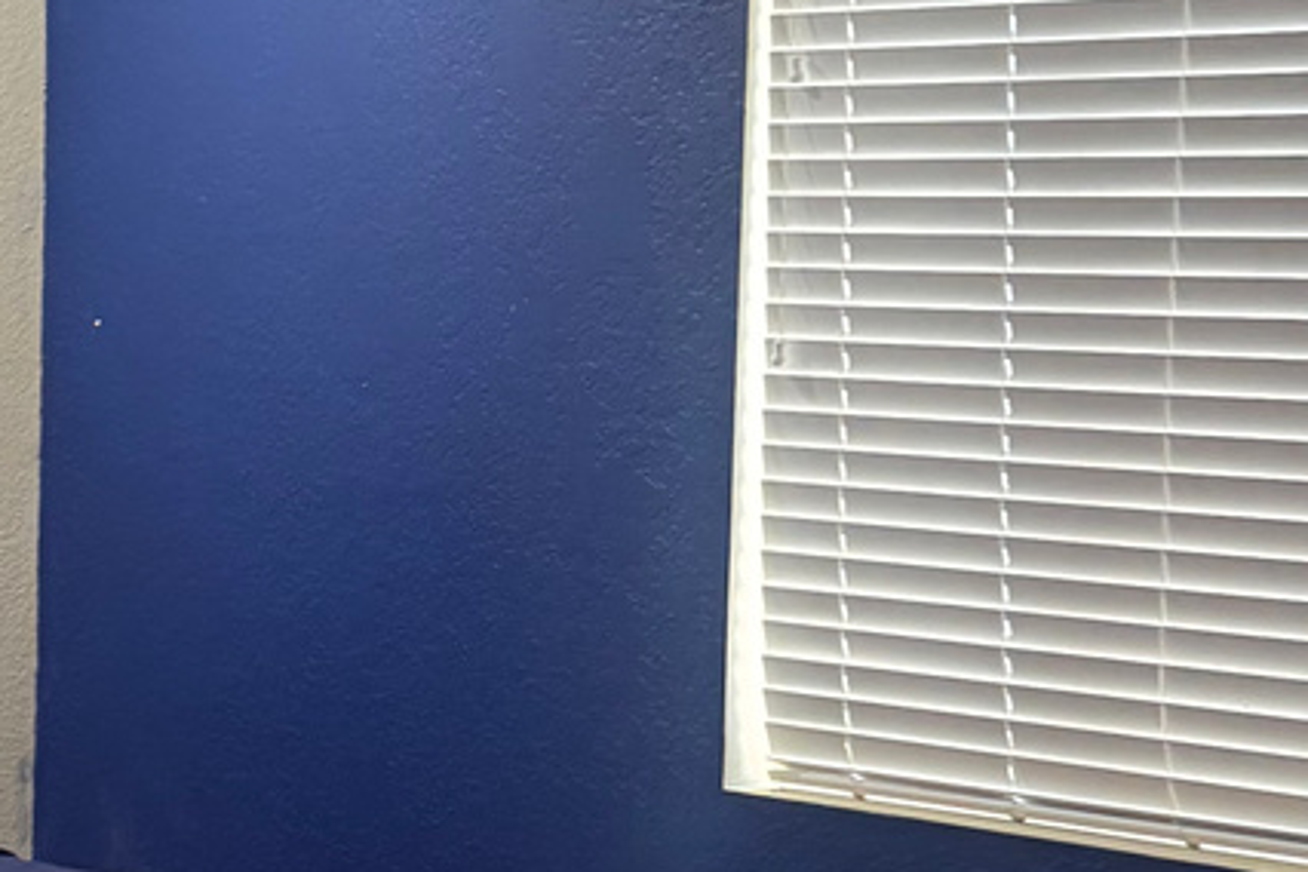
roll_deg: -1.6
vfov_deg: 15.2
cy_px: 519
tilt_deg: -5.4
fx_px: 3270
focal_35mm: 90
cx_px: 497
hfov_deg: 22.6
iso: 320
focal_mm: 6.76
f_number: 1.78
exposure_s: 1/60
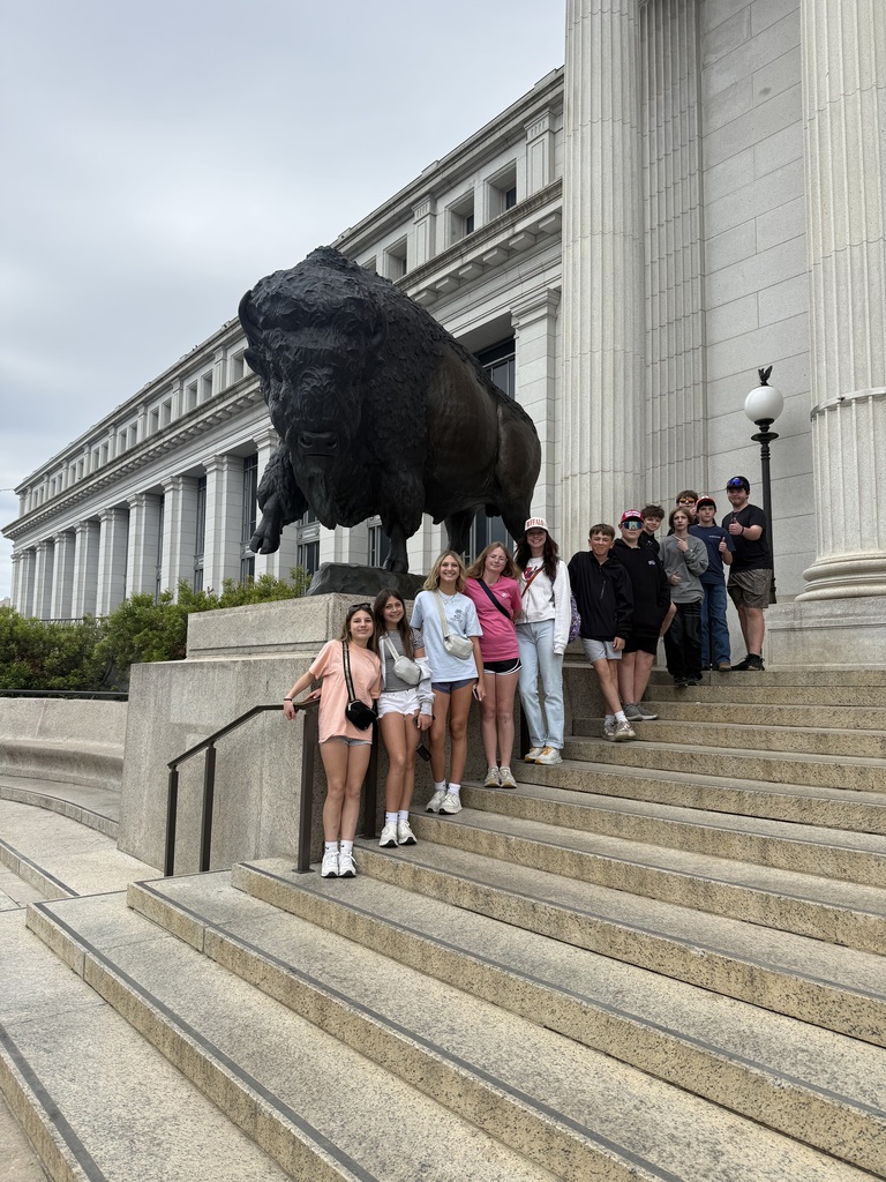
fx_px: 819
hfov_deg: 56.8
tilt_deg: +5.6
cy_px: 591
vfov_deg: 71.6
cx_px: 443
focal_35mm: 24
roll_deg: -1.6
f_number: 1.78
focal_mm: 6.76
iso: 80
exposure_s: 1/2232
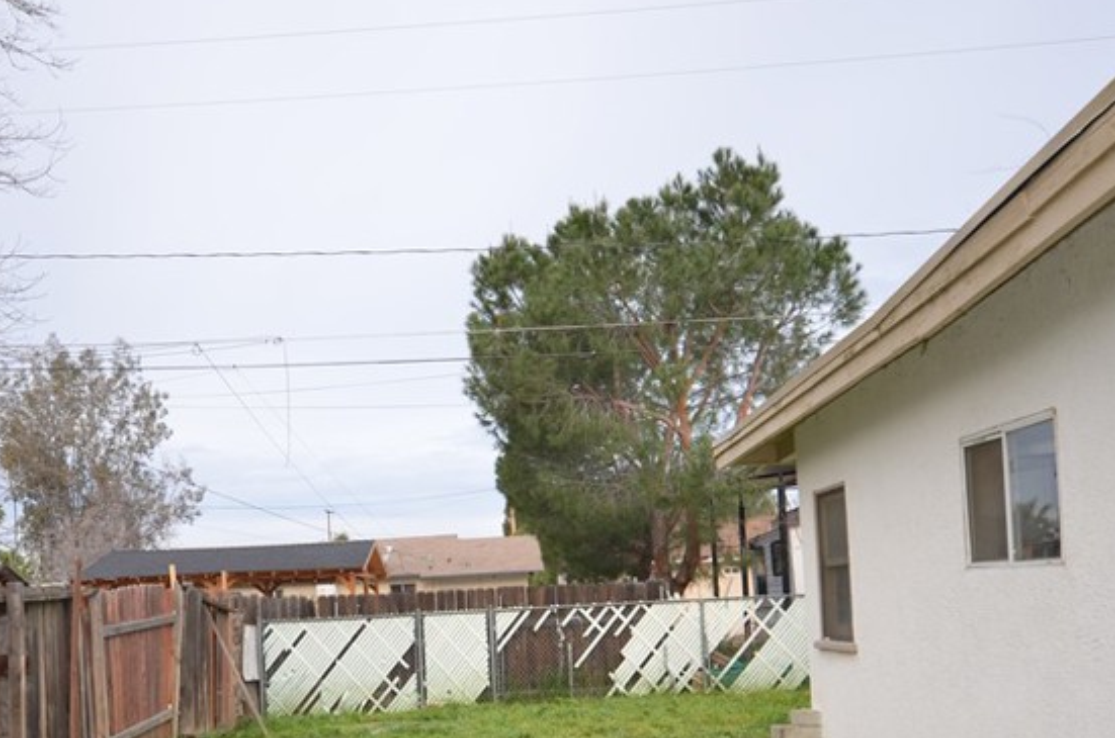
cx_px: 443
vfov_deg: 33.3
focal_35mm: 39
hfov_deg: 49.3
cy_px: 560
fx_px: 1205
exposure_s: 1/160
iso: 200
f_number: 4.8
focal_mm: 14
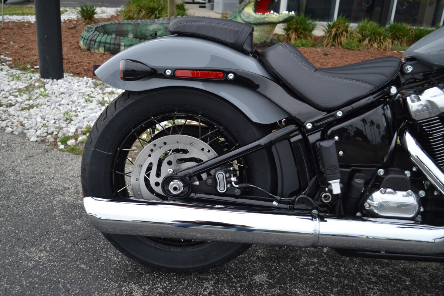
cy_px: 148
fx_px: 444
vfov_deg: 36.9
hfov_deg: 53.1
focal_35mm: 36
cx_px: 222
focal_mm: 24
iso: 100
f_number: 4
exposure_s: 1/160
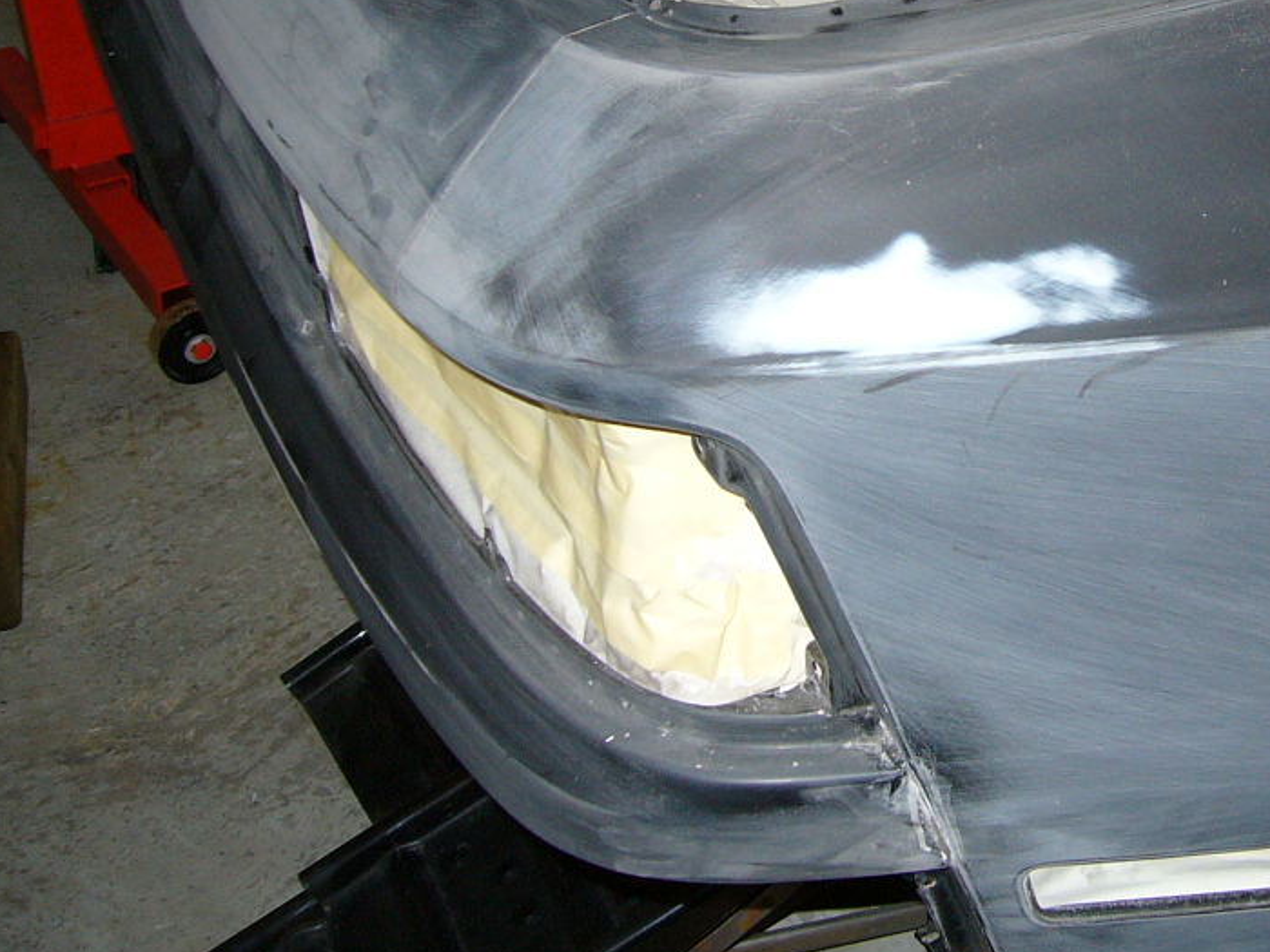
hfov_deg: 29.5
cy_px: 178
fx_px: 2348
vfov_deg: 22.6
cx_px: 1038
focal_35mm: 64
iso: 150
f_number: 2.8
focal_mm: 5.8
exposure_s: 1/60
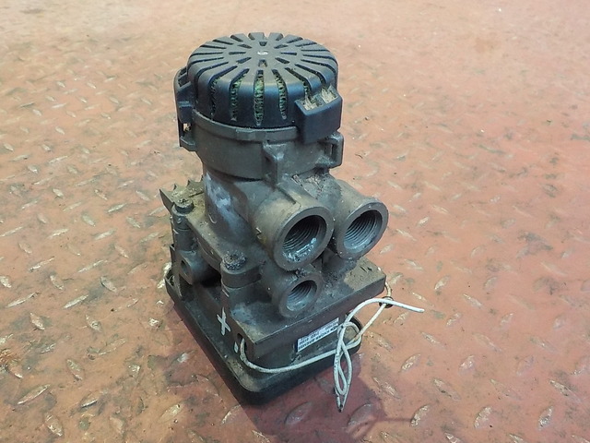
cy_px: 222
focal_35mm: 30
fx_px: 511
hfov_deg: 60.0
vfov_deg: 46.8
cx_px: 295
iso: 800
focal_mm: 4.1
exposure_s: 1/40
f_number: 3.3
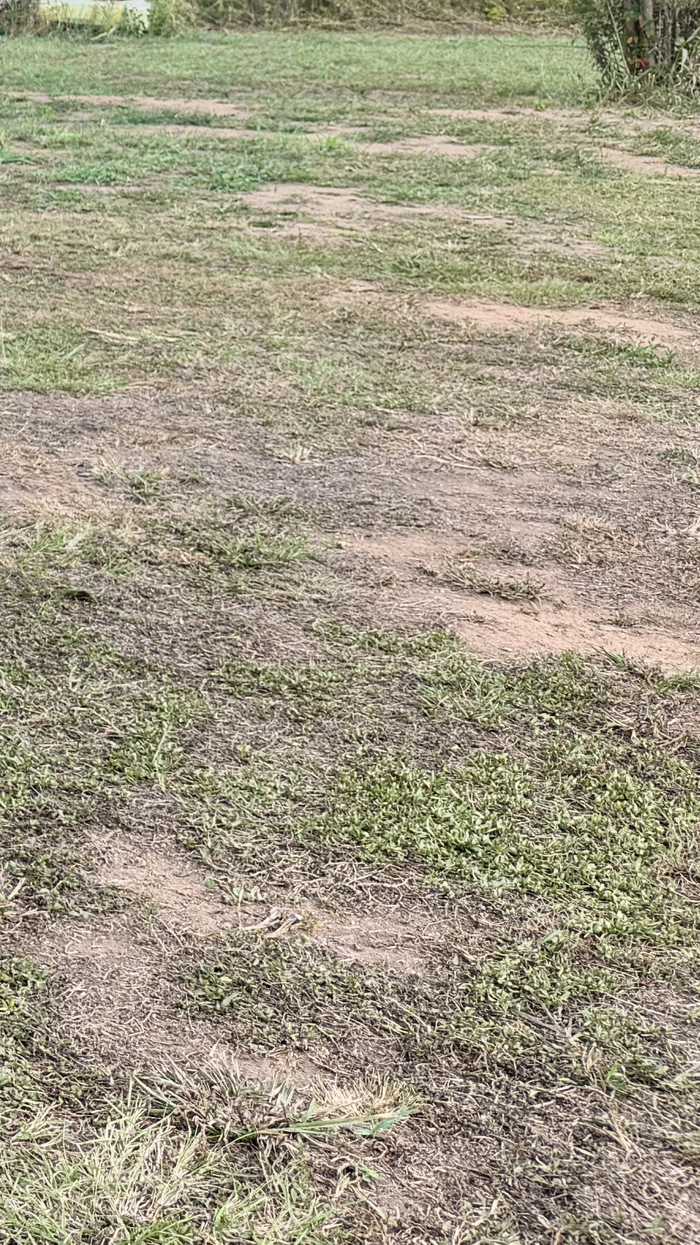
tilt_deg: -6.9
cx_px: -840
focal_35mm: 67
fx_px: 2211
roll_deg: +0.7
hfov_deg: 14.1
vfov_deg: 30.5
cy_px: 217
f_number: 1.78
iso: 100
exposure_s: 1/840
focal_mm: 6.76
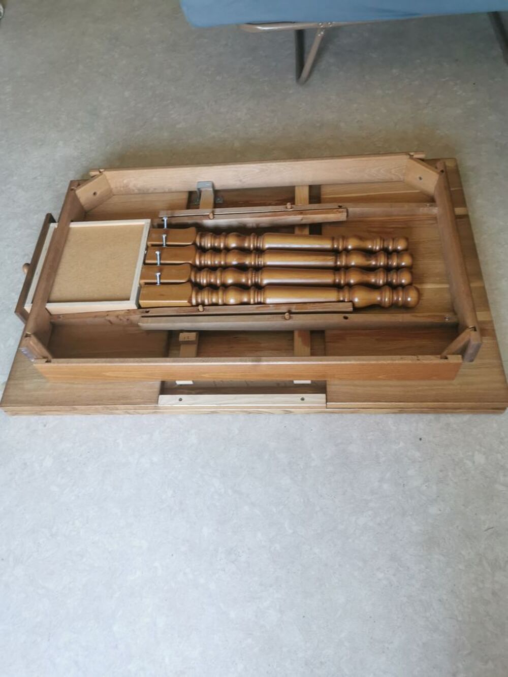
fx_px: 528
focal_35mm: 27
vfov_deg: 65.3
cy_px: 338
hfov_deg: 51.4
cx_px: 254
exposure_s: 1/50
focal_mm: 5.58
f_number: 1.8
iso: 200
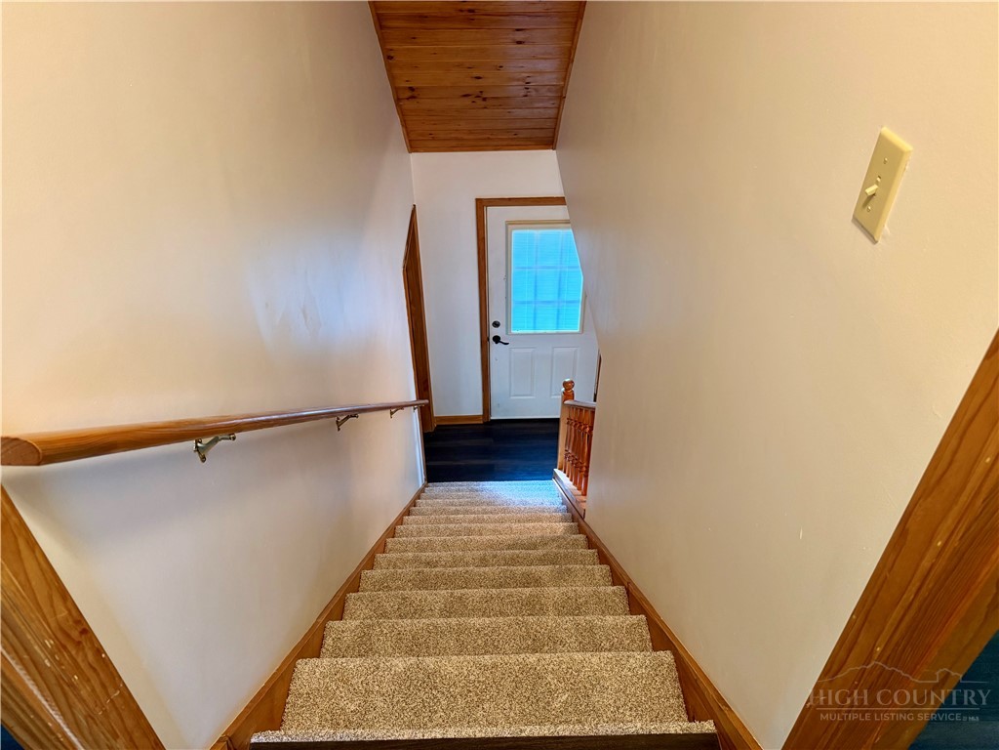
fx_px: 693
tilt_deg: -37.1
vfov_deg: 56.8
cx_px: 500
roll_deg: +0.3
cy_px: 375
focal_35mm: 24
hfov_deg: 71.6
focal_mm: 6.76
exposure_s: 1/60
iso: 400
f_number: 1.78
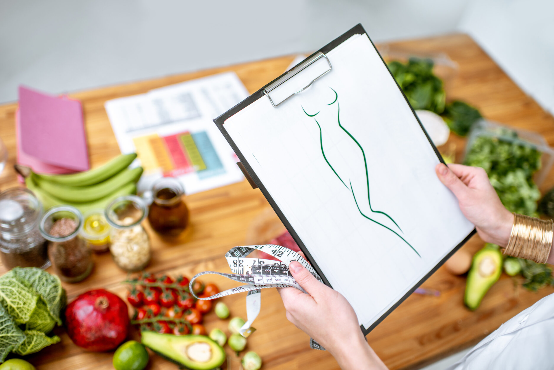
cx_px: 277
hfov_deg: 54.4
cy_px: 185
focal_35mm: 35
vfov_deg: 37.9
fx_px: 539
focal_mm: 35
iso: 250
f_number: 2
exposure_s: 1/125
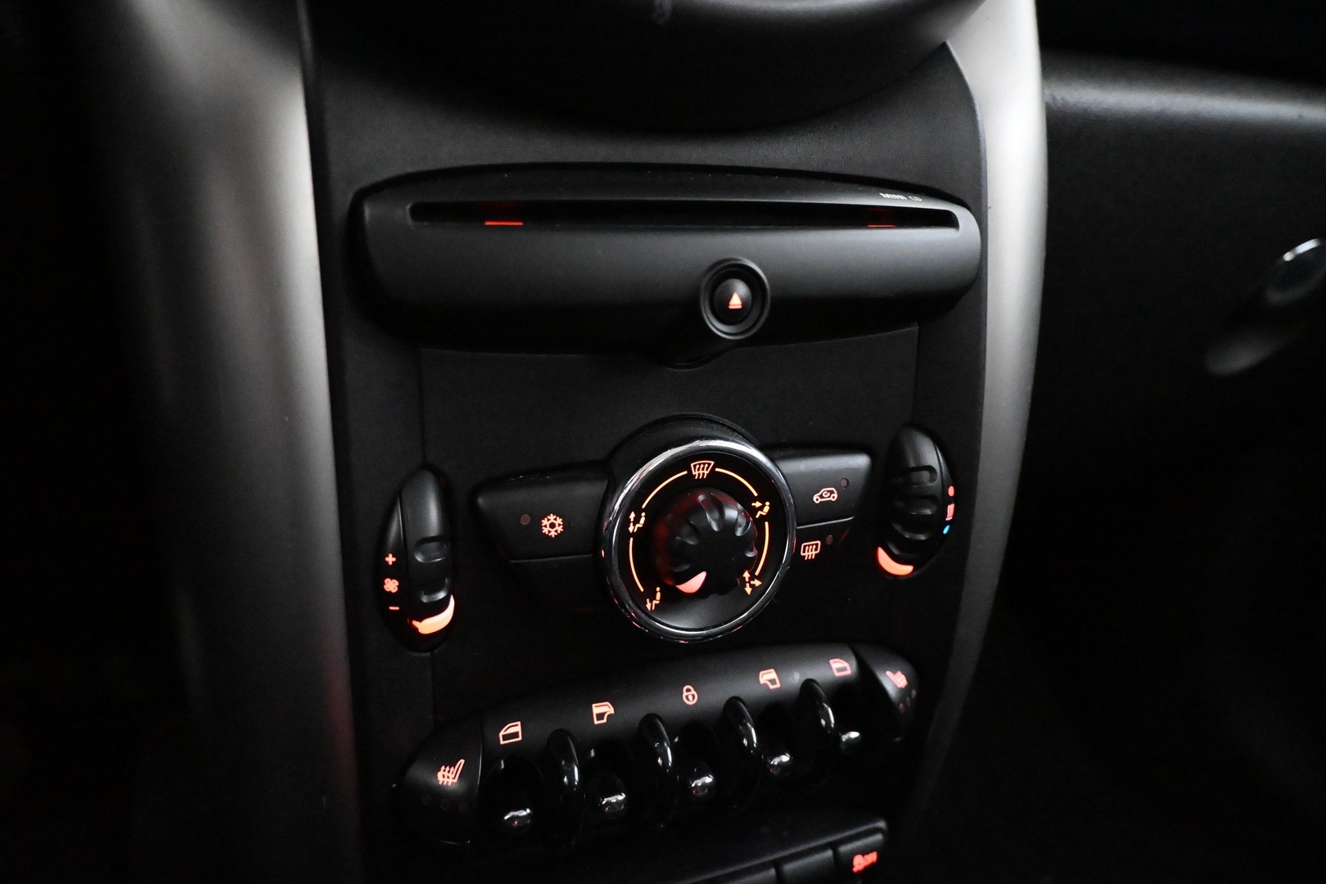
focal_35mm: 24
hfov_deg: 73.7
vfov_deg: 53.1
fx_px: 884
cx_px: 663
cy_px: 442
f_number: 3.5
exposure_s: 1/50
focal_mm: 16
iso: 12800
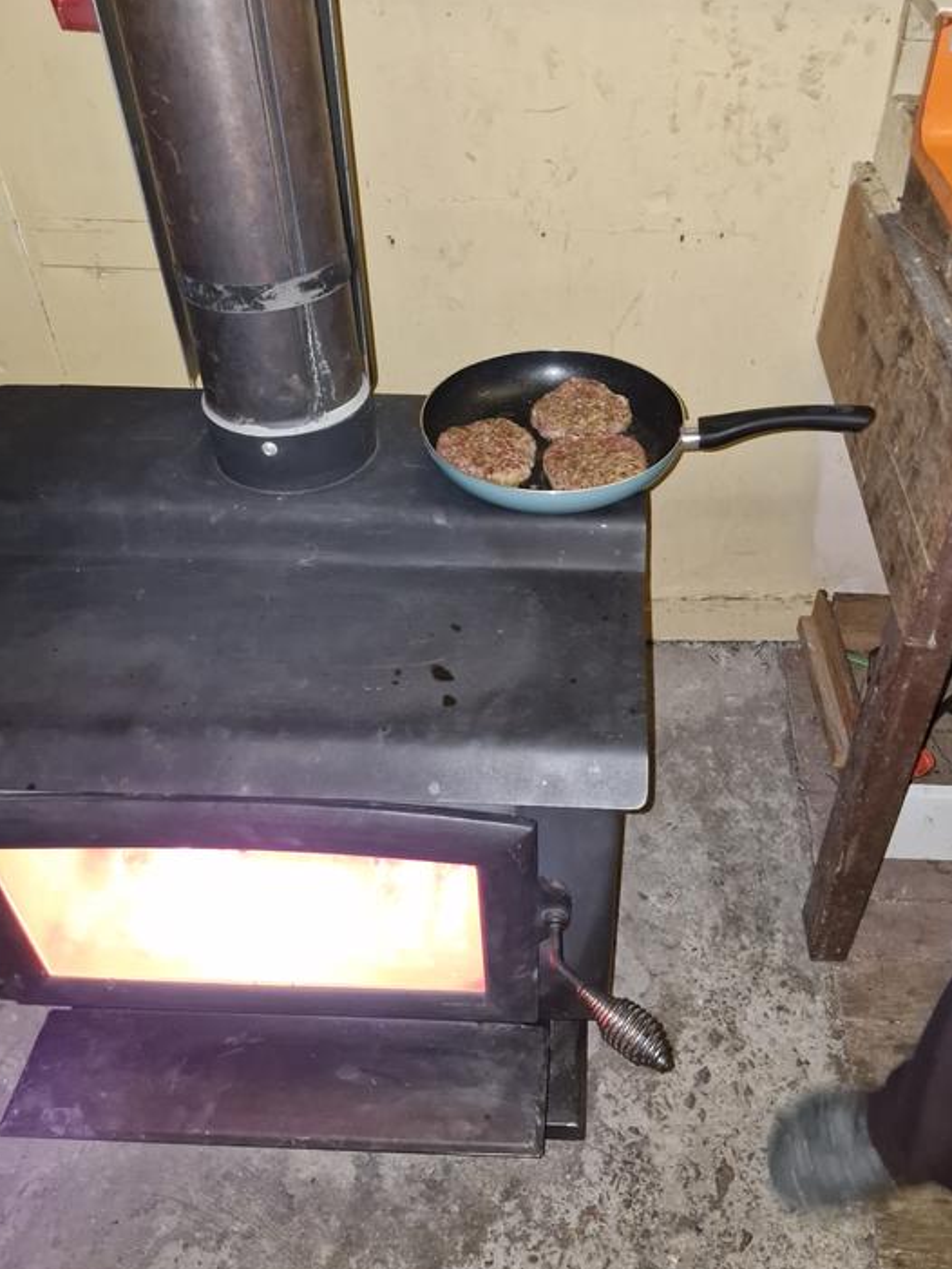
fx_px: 1026
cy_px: 591
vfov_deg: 63.4
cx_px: 550
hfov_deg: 49.6
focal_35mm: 28
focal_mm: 5.54
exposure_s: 1/25
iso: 800
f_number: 1.8
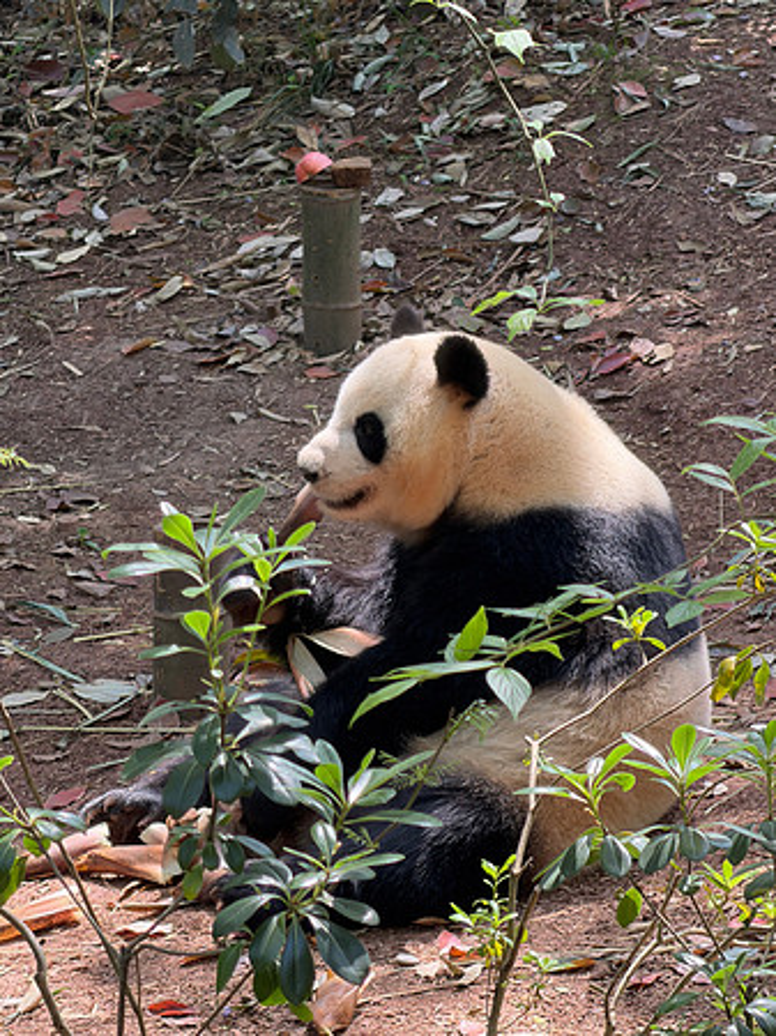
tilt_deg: -9.0
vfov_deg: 9.9
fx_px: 5984
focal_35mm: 200
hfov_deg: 7.4
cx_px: 388
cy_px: 518
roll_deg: -1.4
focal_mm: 16.89
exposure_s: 1/121
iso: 64
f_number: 2.8
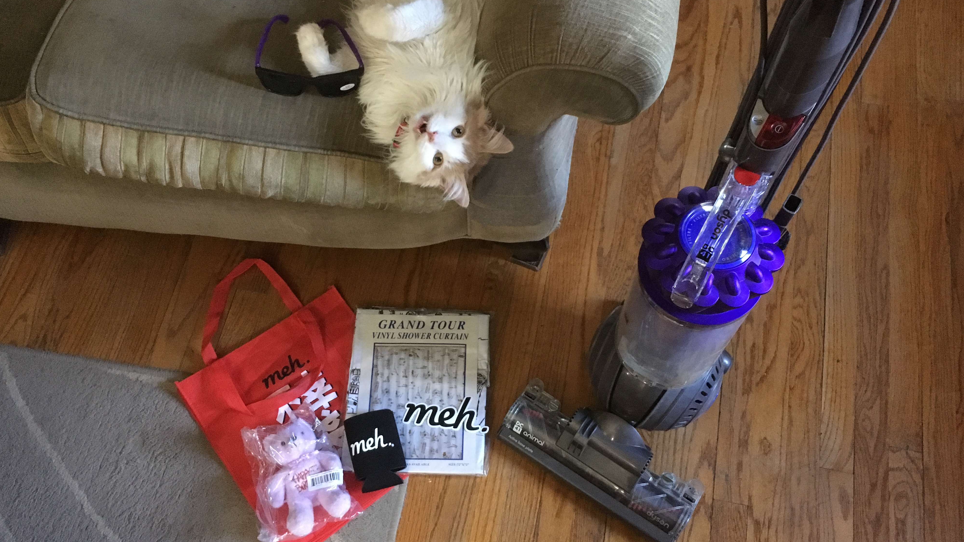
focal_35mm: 32
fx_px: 818
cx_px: 479
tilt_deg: -65.8
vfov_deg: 36.7
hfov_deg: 61.0
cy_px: 278
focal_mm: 4.15
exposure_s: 1/15
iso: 320
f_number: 2.2
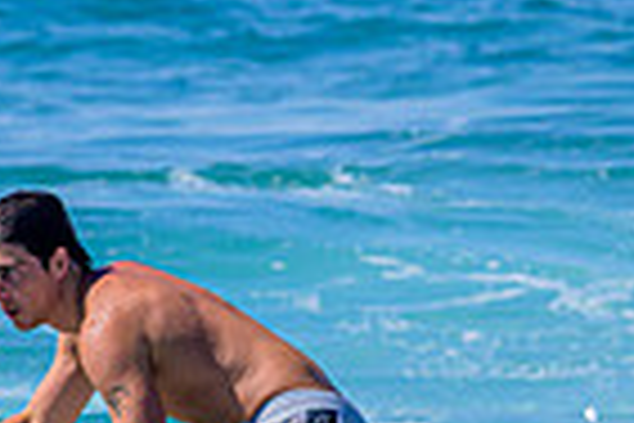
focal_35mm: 1977
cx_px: -279
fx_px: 34814
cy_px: 758
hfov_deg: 1.0
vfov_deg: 0.7
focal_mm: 480
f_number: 11
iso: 1250
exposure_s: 1/2000
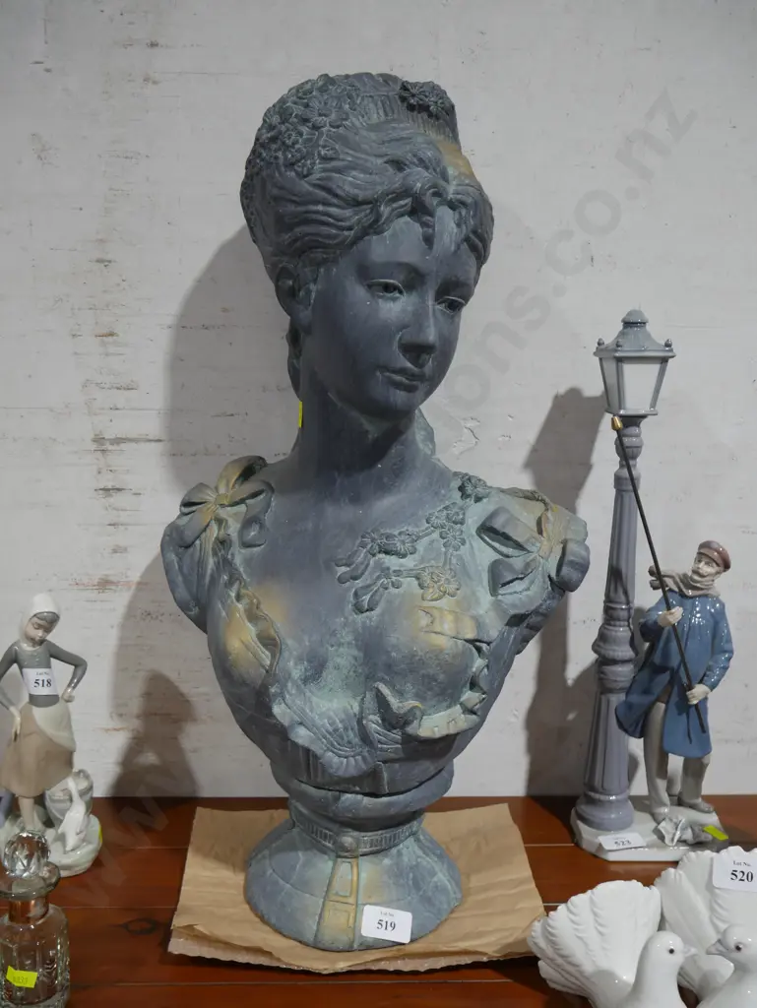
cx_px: 378
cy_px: 504
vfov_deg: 59.9
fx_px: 874
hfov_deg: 46.8
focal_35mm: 30
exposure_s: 1/60
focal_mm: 15
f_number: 3.6
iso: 320
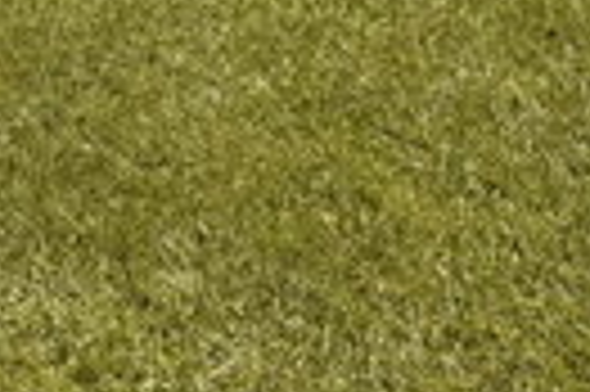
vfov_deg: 10.0
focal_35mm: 122
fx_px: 1997
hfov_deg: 15.8
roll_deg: +2.1
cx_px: -227
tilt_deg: -1.4
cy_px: -500
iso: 80
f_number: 1.78
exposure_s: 1/5714
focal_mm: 6.76
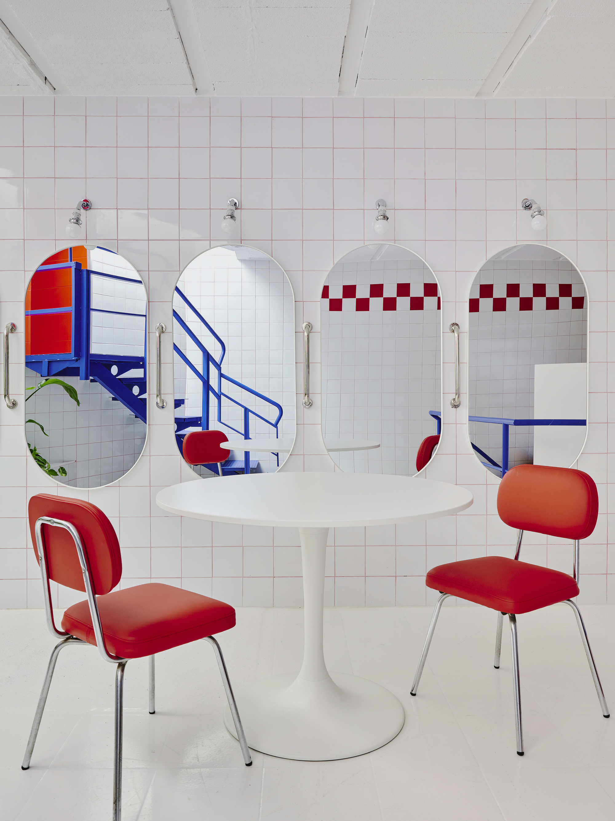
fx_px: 663
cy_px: 410
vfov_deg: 63.4
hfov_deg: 49.7
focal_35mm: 28
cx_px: 308
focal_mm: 35
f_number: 10
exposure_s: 1/2
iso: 200
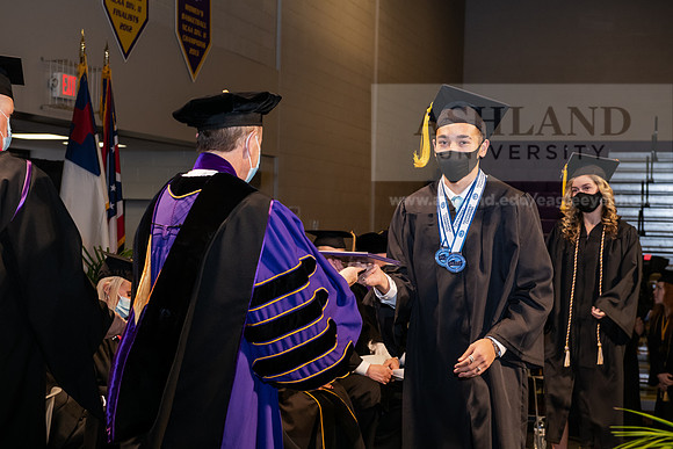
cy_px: 224
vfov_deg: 21.9
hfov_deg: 32.4
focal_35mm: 62
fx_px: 1159
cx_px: 336
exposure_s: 1/200
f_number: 6.3
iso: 1600
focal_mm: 62
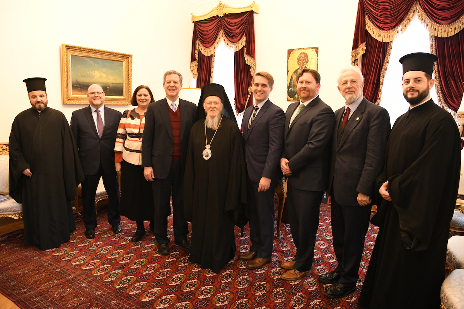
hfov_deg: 73.7
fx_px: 309
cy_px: 154
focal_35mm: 24
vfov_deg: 53.1
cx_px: 232
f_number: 4
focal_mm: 24
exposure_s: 1/80
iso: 4000
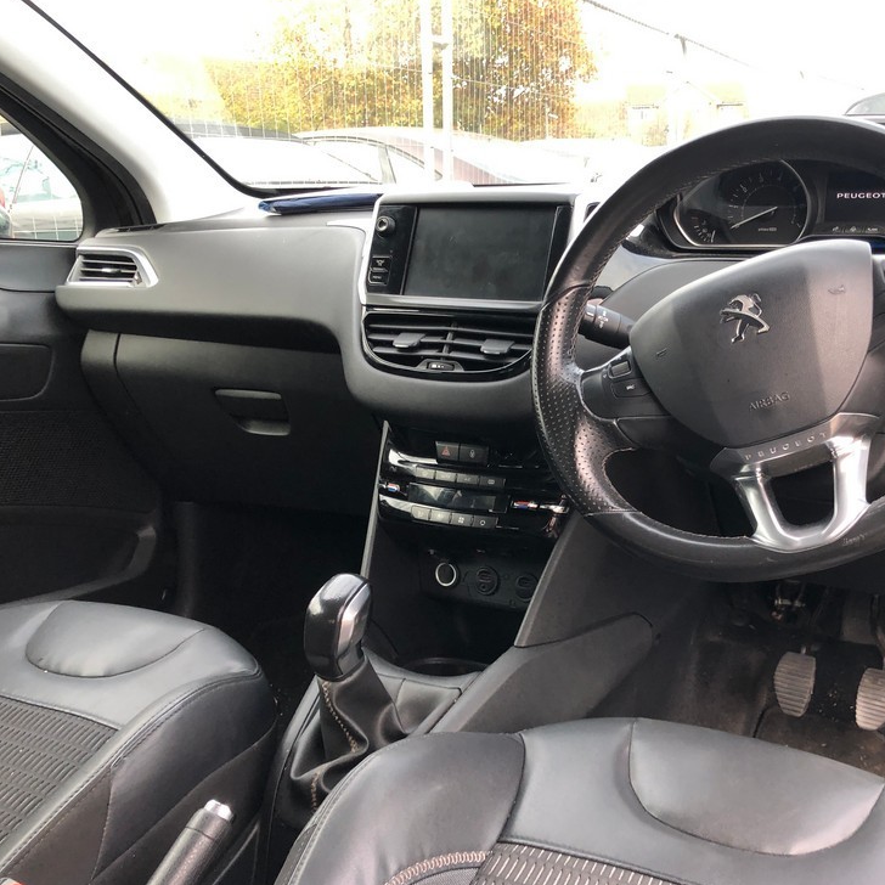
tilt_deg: -17.3
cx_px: 588
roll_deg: +2.8
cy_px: 449
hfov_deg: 47.7
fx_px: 983
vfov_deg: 48.4
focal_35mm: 34
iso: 25
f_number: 1.8
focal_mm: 4
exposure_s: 1/30
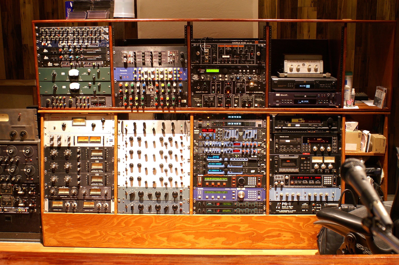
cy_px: 132
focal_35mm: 42
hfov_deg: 46.4
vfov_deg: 31.8
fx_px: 465
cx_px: 200
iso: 400
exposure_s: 1/4
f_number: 5.6
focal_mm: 28
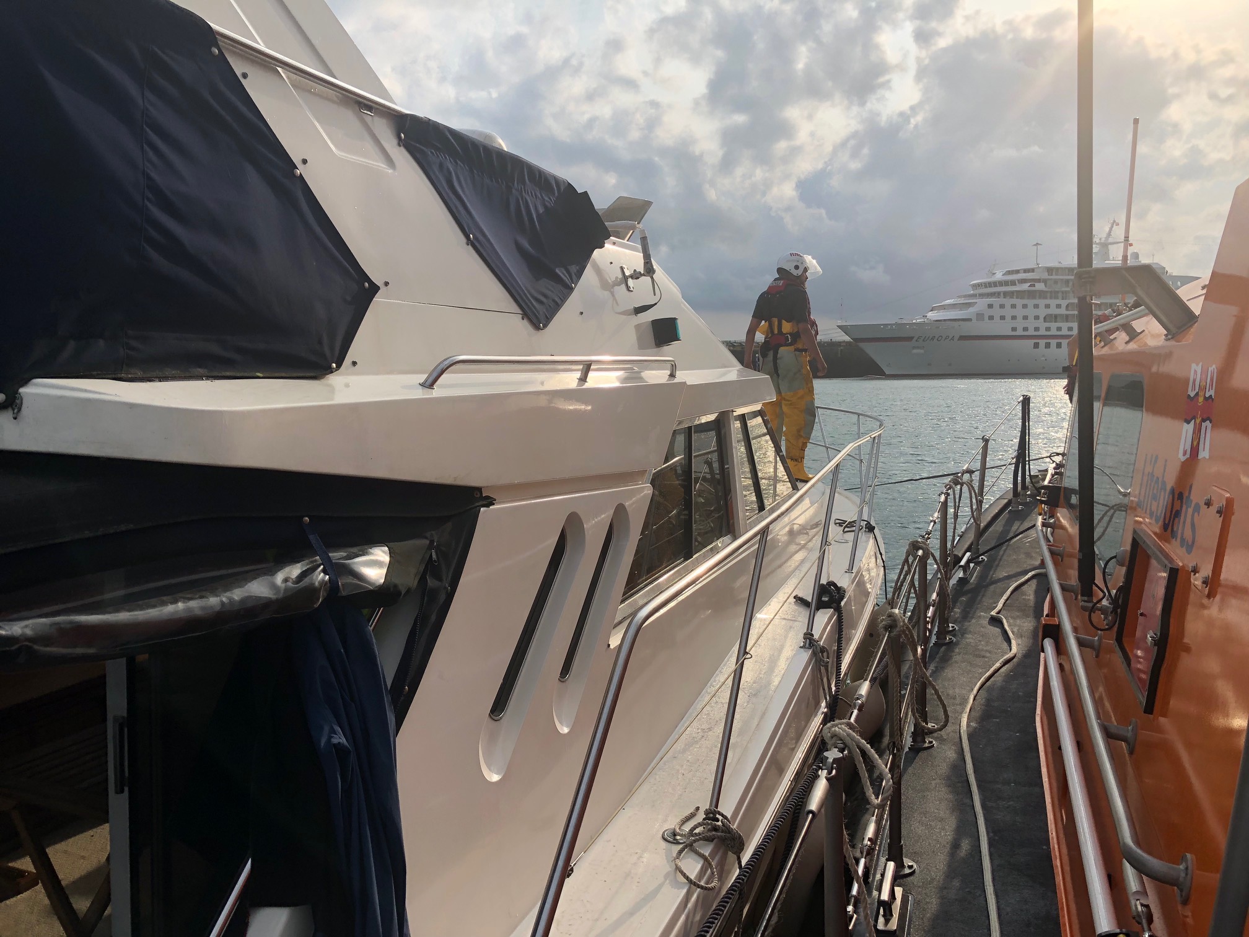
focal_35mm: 28
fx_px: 1010
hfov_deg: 63.4
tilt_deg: -4.7
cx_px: 624
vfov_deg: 49.7
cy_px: 468
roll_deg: -0.7
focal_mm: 3.99
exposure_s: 1/2558
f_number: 1.8
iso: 20
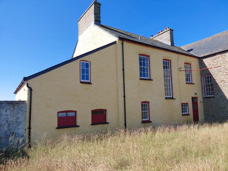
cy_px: 86
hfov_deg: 69.4
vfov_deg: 54.9
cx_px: 114
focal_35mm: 25
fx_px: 165
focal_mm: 4.69
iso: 50
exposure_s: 1/1640
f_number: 1.8
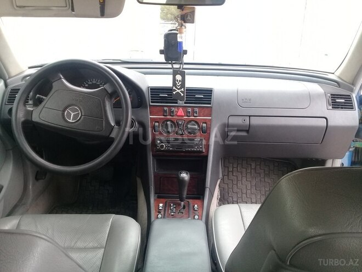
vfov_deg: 45.4
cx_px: 181
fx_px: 324
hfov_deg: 58.4
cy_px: 136
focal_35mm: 31
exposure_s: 1/50
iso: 64
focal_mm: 3.3
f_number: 2.2
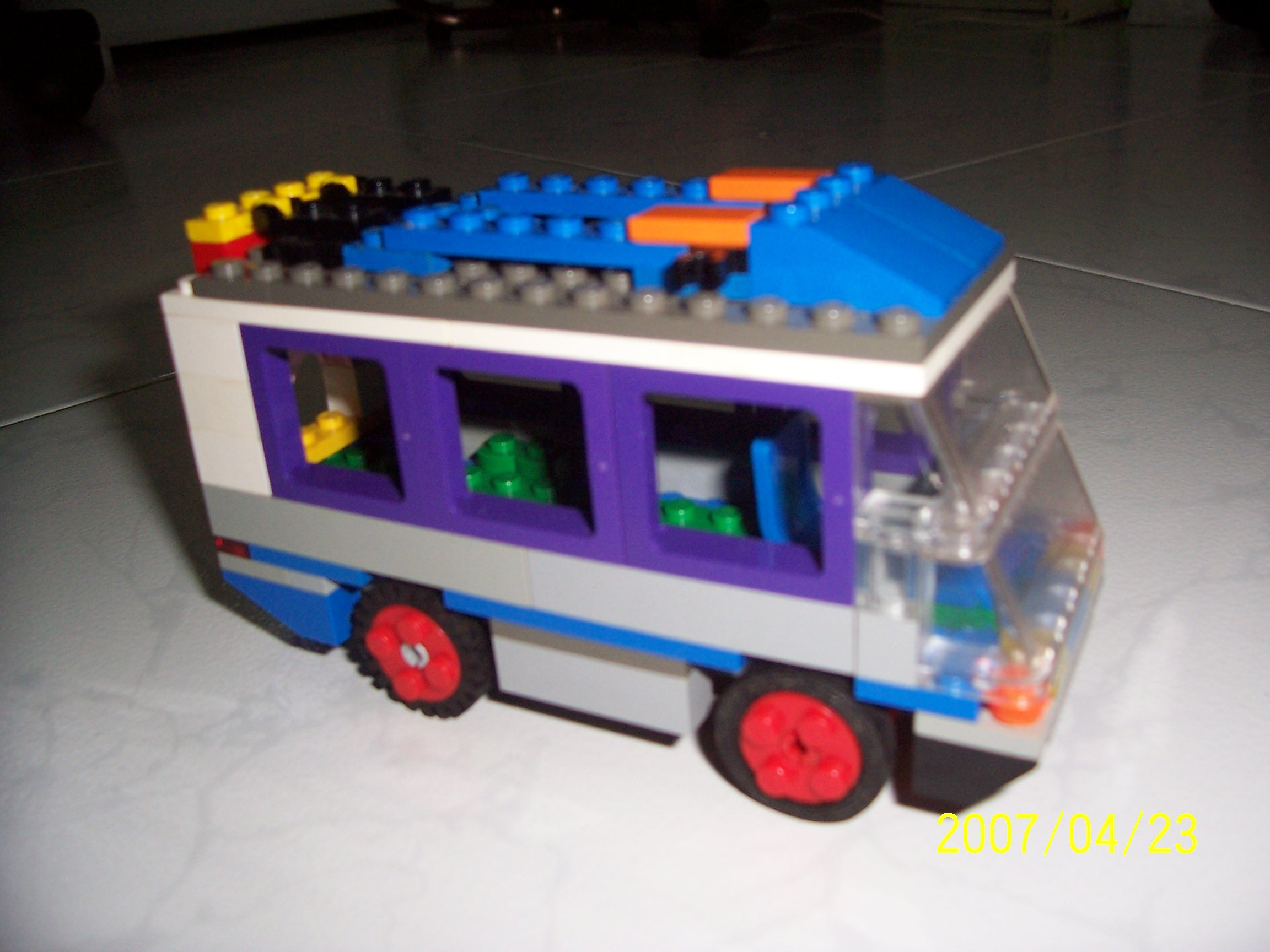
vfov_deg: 41.8
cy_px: 476
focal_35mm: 34
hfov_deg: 54.0
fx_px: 1247
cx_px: 635
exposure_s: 1/60
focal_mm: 5.6
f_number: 2.7
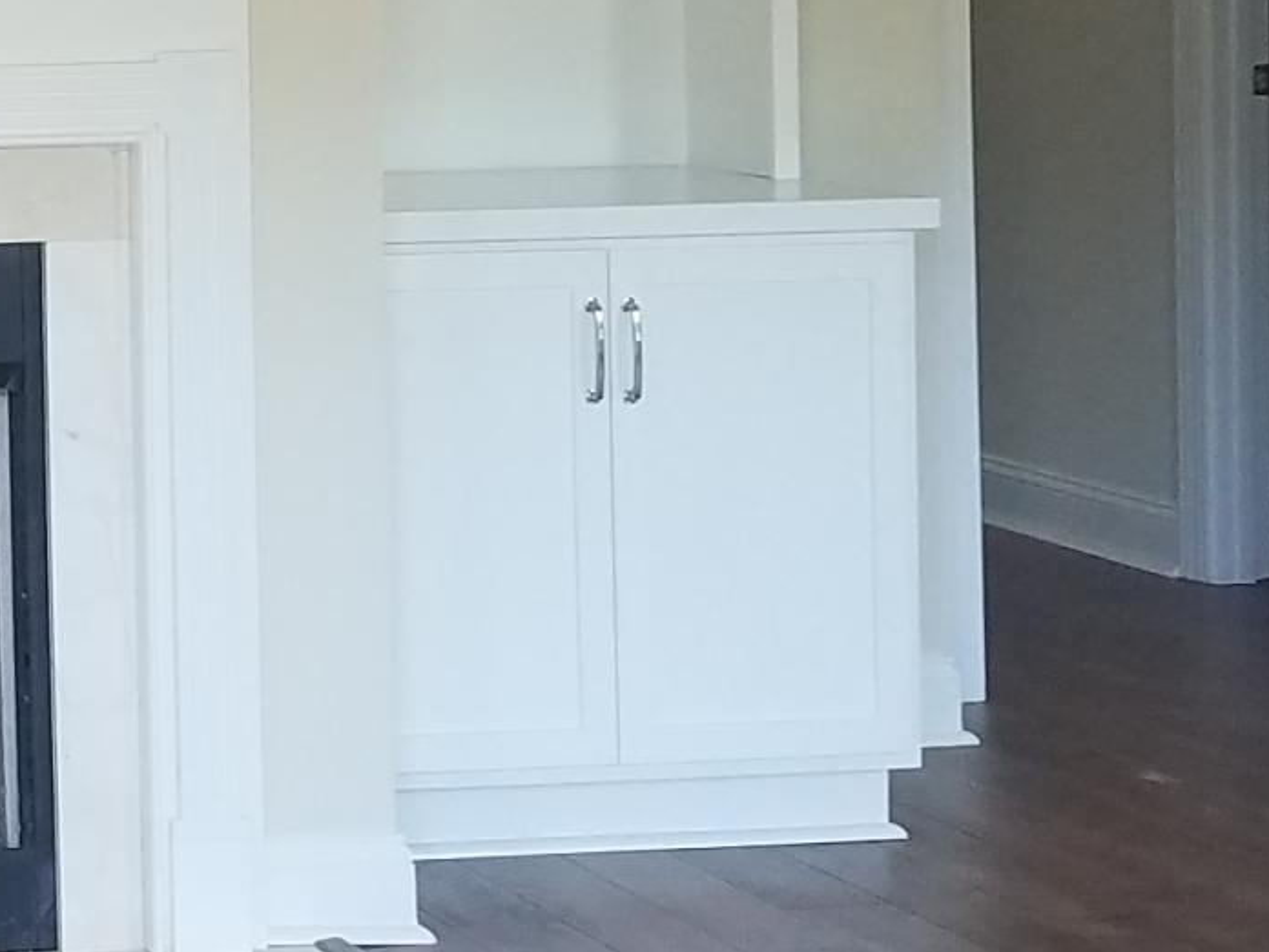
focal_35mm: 112
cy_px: -117
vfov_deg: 13.0
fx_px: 4106
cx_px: -583
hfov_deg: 16.2
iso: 80
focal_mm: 4.2
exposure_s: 1/60
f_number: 1.7
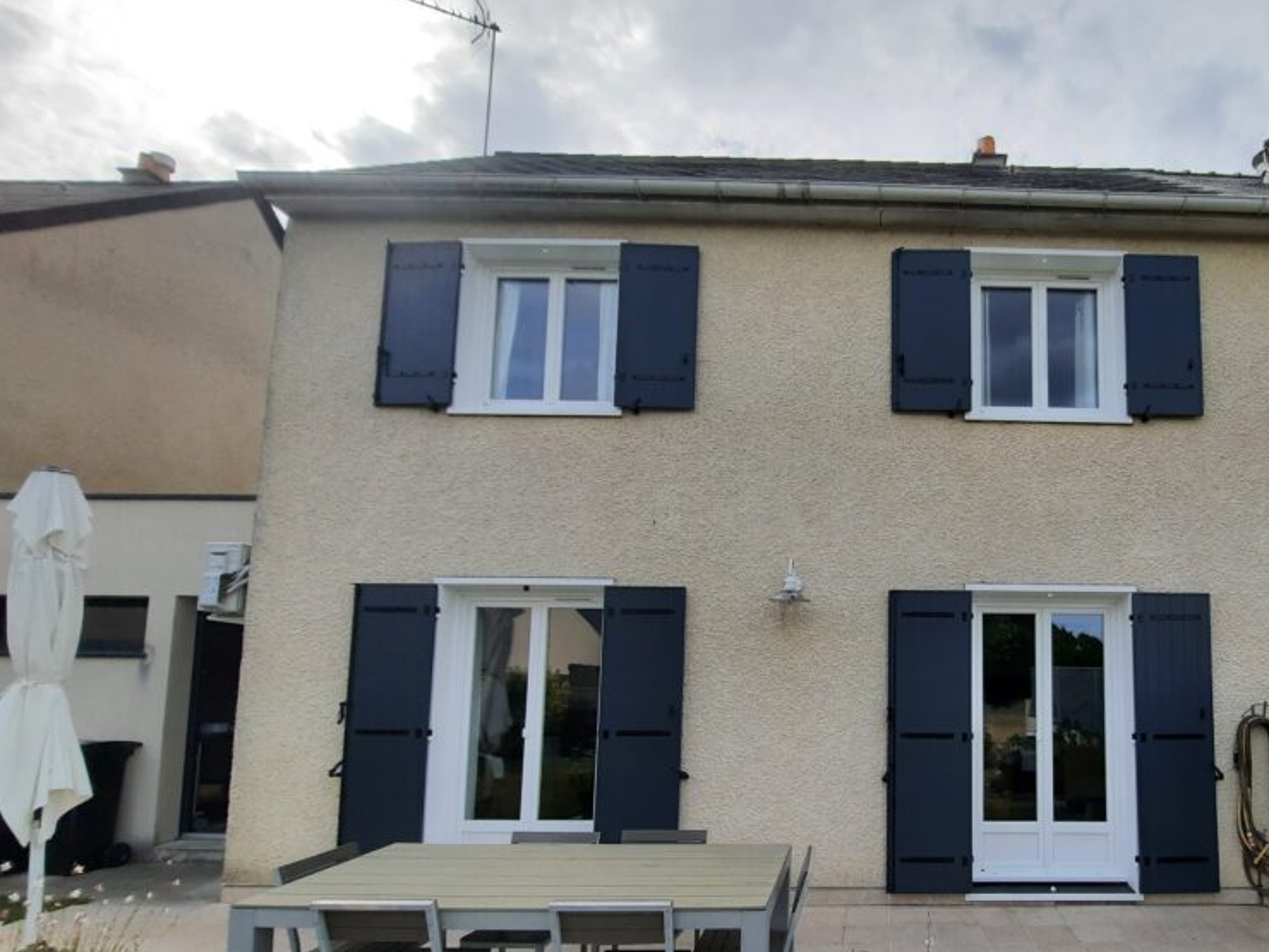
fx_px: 660
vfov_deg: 70.1
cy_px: 611
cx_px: 869
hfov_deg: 84.0
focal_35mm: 18
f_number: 2.2
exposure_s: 1/1066
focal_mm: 1.74
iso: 40
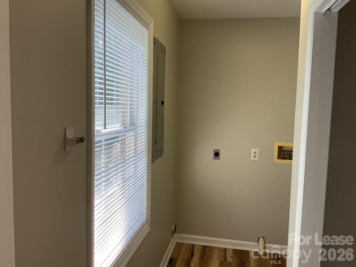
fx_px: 298
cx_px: 178
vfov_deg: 48.2
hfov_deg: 61.7
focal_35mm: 29
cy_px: 134
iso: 64
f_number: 1.8
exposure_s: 1/120
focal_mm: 3
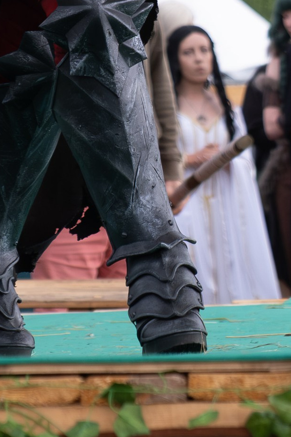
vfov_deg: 6.2
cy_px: -372
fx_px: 3927
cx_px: 13
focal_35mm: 324
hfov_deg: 4.2
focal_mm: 48.5
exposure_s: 1/800
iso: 800
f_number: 3.6
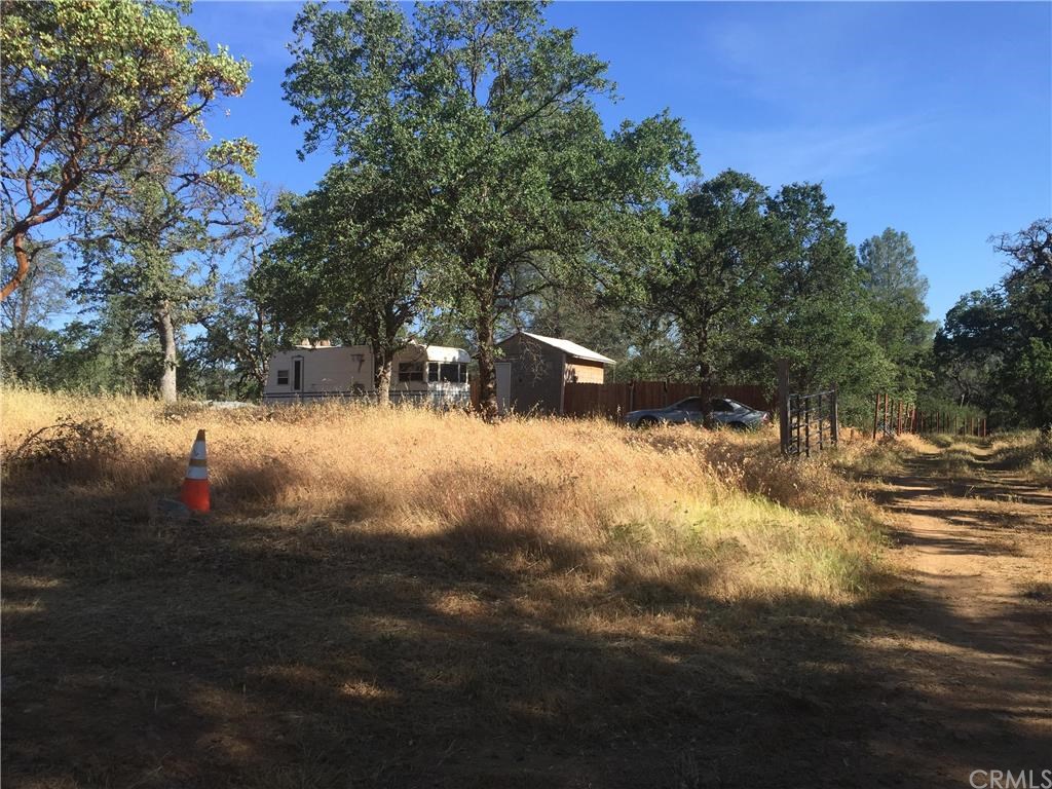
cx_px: 526
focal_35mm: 29
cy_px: 394
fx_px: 881
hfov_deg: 61.7
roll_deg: +0.6
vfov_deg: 48.2
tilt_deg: +1.5
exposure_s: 1/1041
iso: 32
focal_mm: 4.15
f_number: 2.2
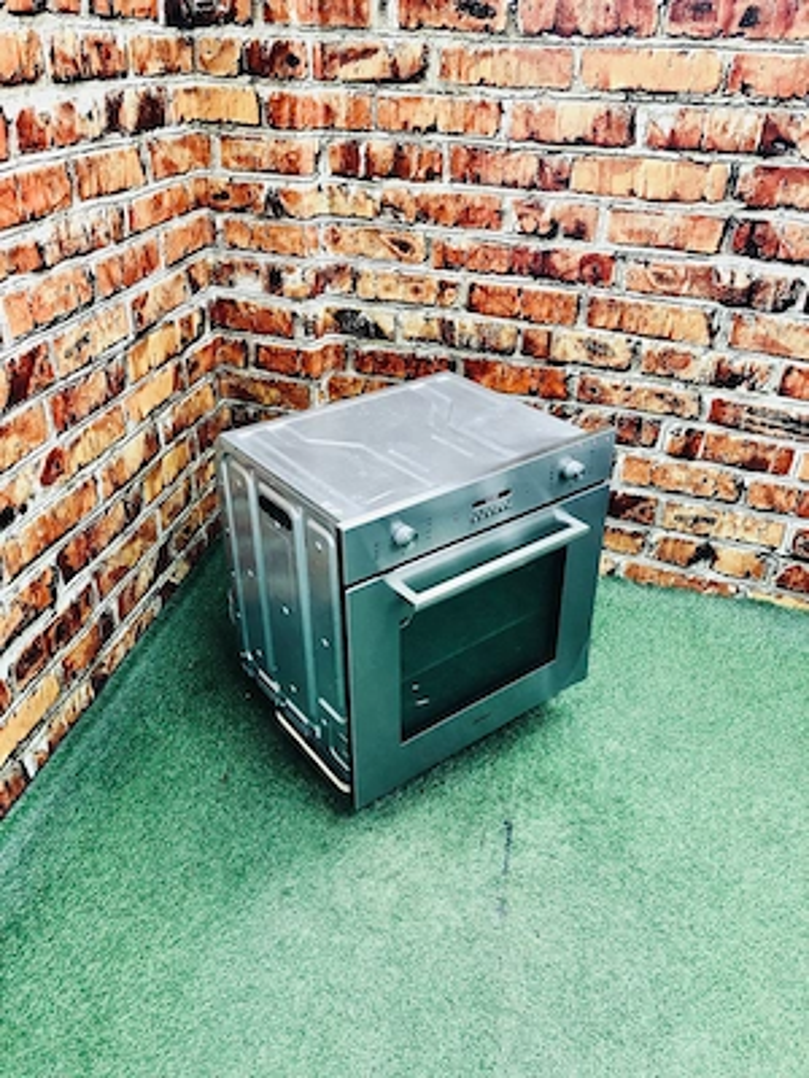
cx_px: 404
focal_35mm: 28
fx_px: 873
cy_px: 539
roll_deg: -0.4
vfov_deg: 63.4
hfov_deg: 49.7
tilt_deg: -30.5
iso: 80
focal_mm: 3.99
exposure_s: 1/15
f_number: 1.8
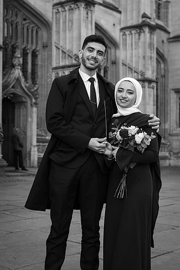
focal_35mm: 60
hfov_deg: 22.6
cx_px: 90
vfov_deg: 33.4
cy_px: 135
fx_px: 450
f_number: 2.8
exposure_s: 1/640
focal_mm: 40
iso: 200
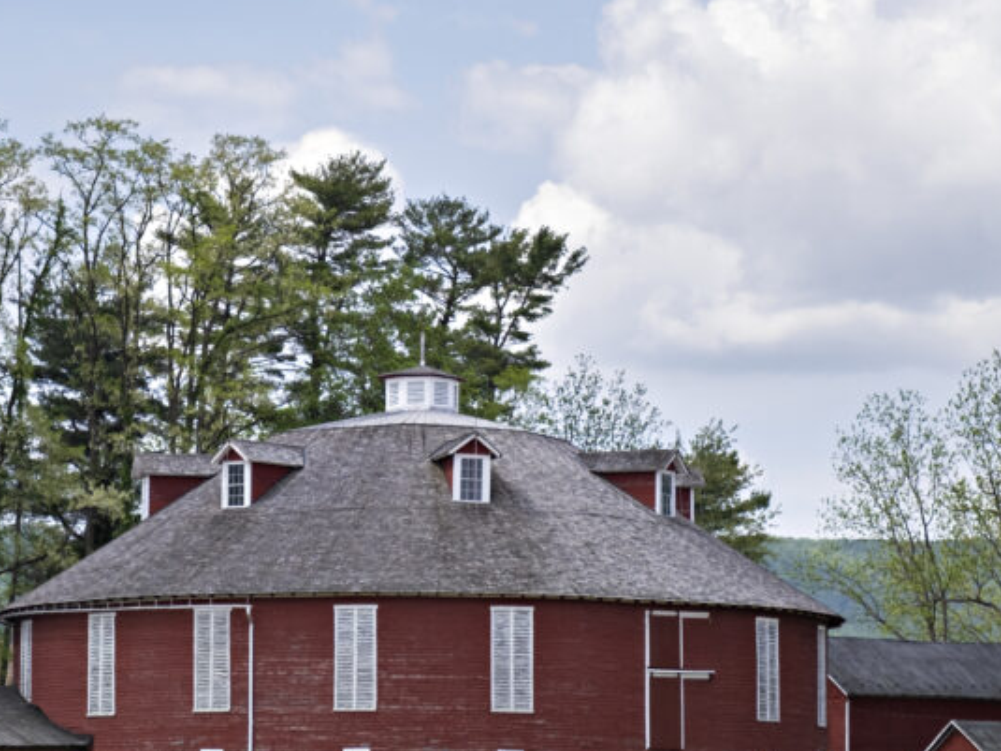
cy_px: 385
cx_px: 423
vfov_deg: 9.8
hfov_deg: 13.1
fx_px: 4366
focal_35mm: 151
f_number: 6.4
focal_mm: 54.5
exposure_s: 1/850
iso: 400
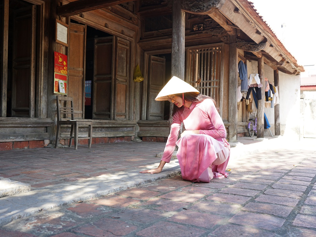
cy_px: 120
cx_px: 138
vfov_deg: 40.7
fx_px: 319
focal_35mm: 35
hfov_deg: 52.5
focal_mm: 32
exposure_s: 1/60
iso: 100
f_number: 4.5
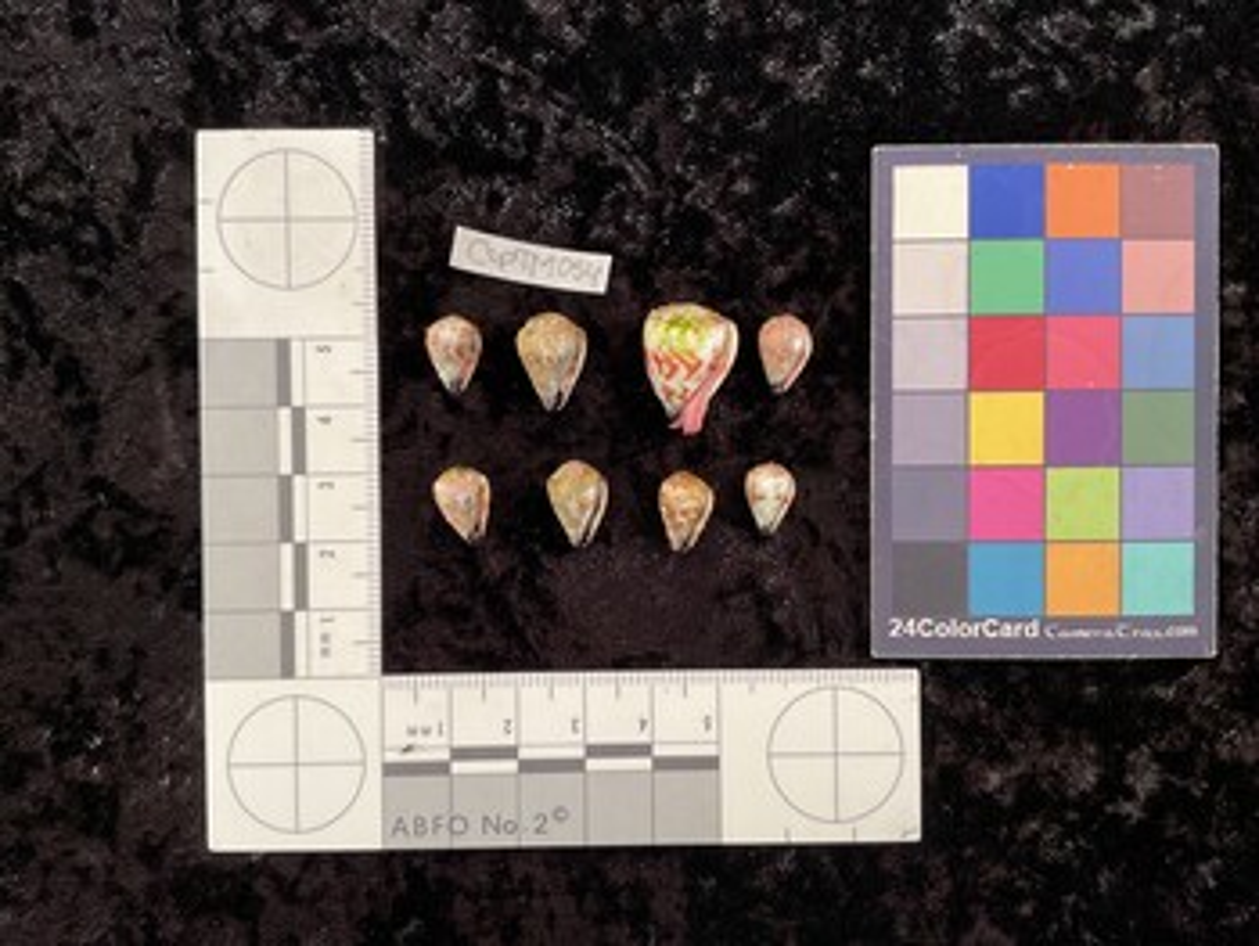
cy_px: 473
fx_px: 1055
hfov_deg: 61.6
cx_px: 630
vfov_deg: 48.3
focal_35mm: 29
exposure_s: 1/50
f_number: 1.8
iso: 50
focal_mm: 3
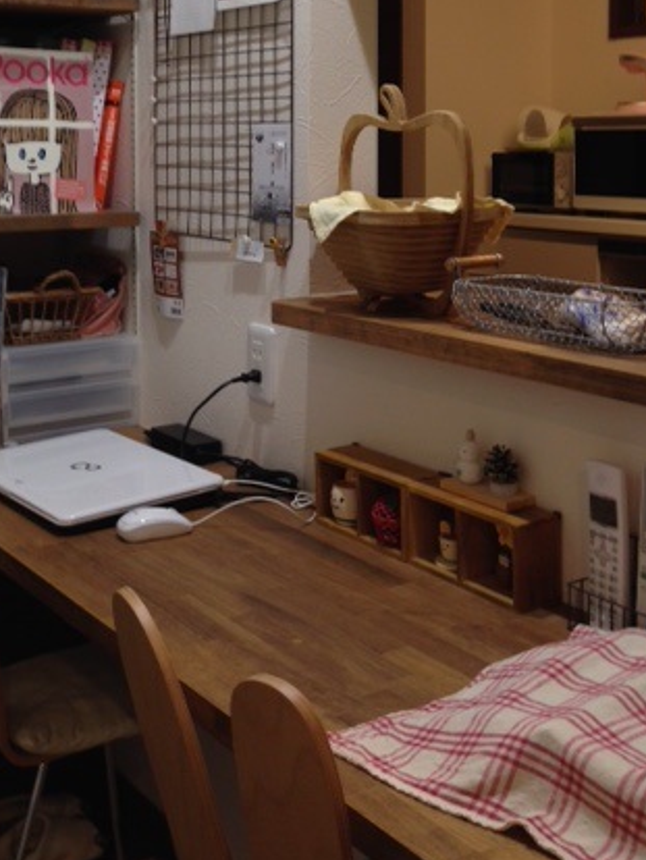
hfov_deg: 28.5
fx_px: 1268
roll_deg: +0.5
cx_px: 266
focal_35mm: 51
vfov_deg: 36.5
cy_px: 208
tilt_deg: -3.3
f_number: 2.4
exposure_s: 1/20
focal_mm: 4.12
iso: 64
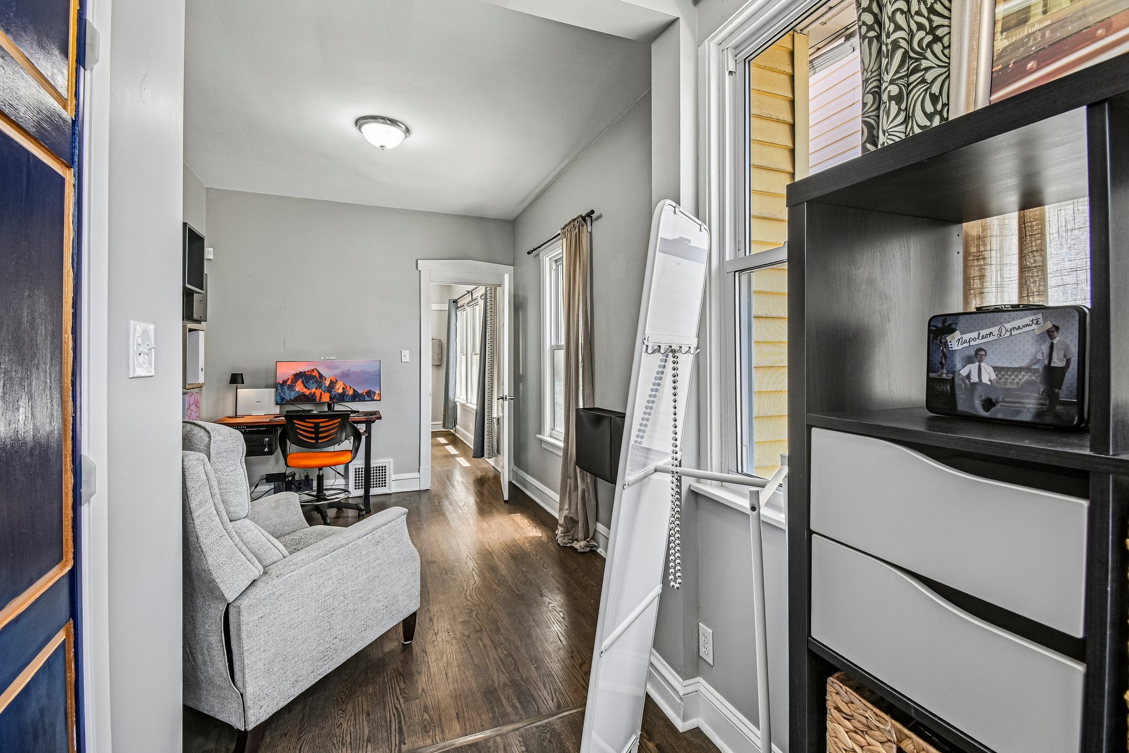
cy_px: 376
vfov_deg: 77.3
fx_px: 470
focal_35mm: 15
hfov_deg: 100.4
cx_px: 564
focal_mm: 10
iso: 100
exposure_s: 1/20
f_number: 8
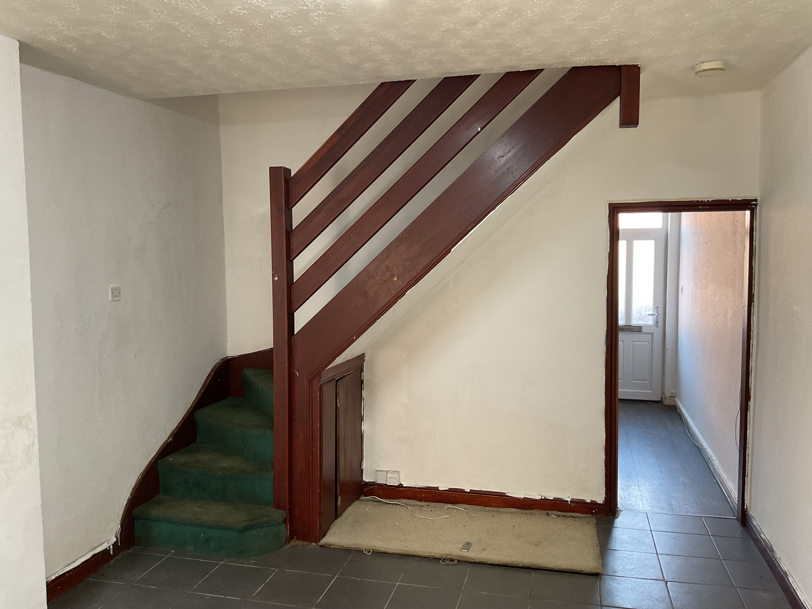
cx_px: 406
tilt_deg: -4.2
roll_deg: +0.8
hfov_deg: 61.7
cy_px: 304
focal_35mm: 29
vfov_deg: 48.2
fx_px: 680
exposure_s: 1/60
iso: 125
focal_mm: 3
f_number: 1.8
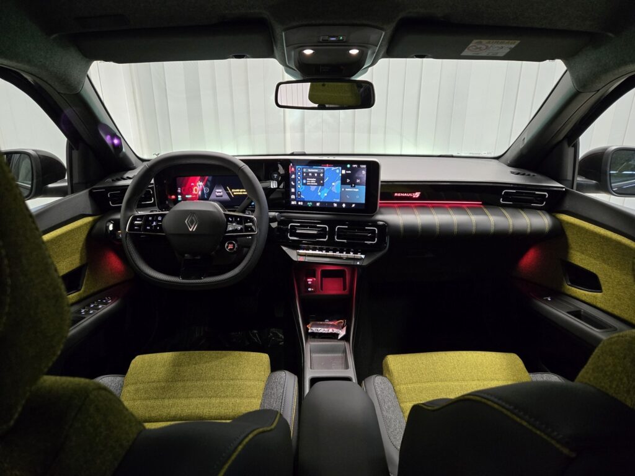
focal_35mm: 23
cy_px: 238
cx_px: 318
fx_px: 422
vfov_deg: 58.9
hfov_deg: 73.9
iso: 500
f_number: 1.8
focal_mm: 5.4
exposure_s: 1/90.1
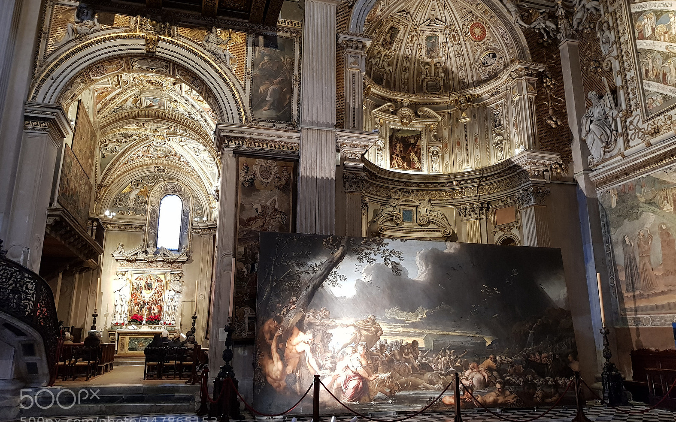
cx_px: 336
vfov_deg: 44.5
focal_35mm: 28
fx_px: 516
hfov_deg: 66.5
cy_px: 198
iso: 200
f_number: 1.7
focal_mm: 4.2
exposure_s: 1/16
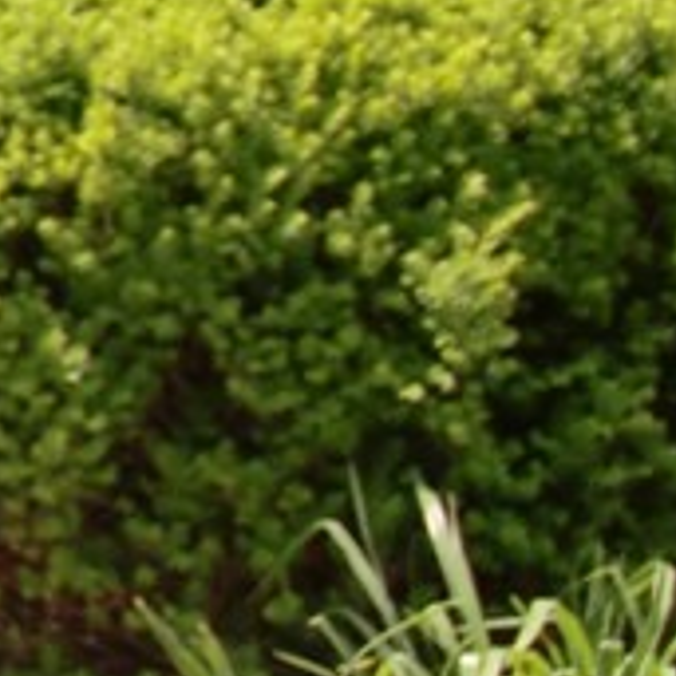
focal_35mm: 191
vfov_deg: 9.1
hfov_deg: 8.1
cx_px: -1182
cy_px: 75
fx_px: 4220
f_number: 2.8
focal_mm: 6.3
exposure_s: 1/500
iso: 64
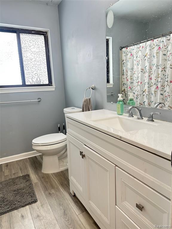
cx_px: 86
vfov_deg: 71.6
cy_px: 114
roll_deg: +1.6
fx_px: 159
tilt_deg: -10.9
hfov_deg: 56.8
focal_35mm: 24
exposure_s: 1/60
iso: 125
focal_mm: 6.86
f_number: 1.78
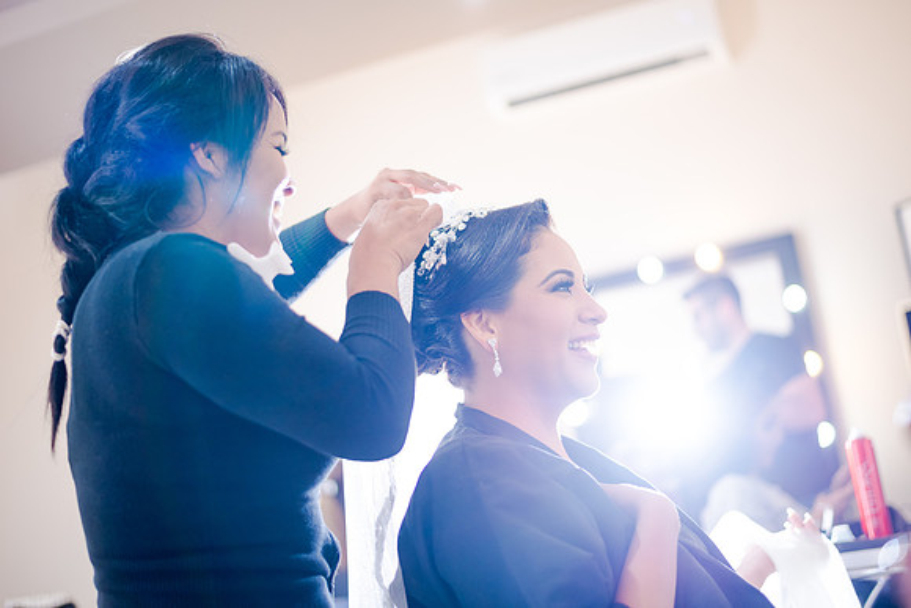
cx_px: 456
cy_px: 304
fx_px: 1266
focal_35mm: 50
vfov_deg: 27.0
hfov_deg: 39.6
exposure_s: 1/125
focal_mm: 50
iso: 640
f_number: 1.8
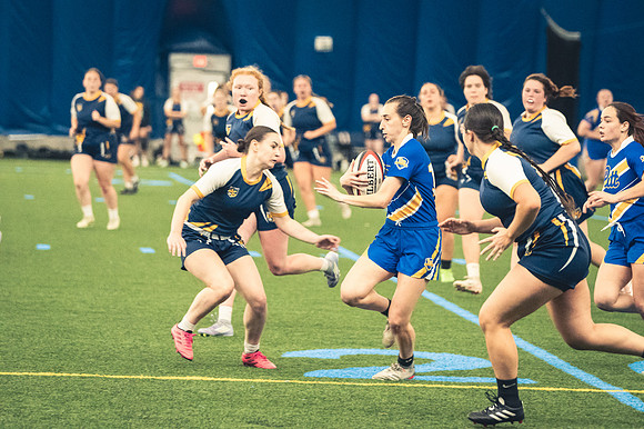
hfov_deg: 11.4
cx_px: 322
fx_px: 3218
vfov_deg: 7.6
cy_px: 214
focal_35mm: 180
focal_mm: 120
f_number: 2.8
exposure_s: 1/500
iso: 12800
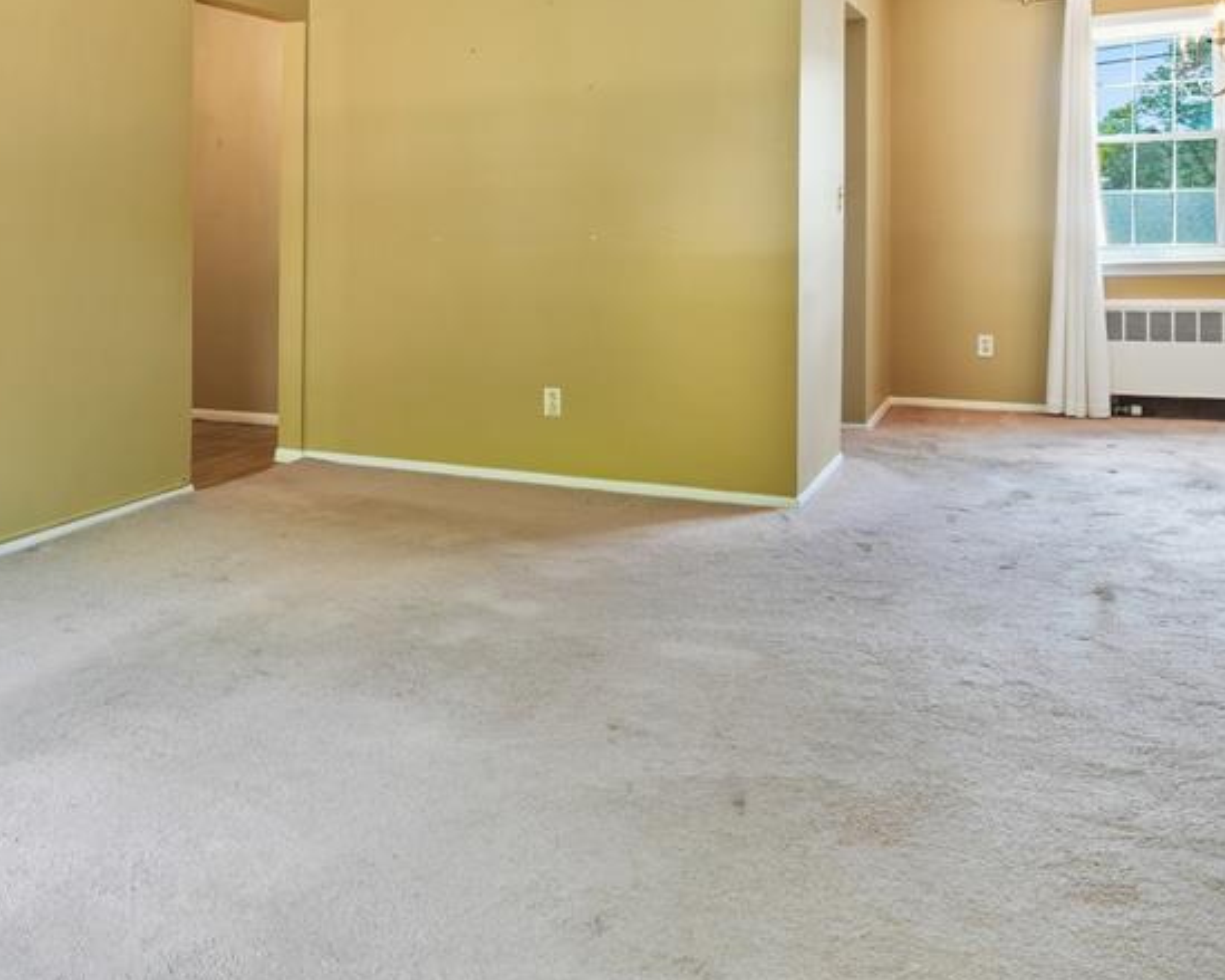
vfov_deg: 50.6
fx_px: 1015
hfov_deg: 61.4
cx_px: 464
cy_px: 324
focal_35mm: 28
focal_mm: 16
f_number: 8
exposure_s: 1/8
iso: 400
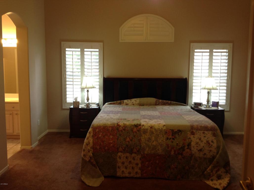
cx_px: 127
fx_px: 256
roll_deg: -0.6
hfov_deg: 52.7
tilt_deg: -6.1
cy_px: 95
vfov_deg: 40.6
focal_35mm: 35
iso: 50
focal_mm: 4.28
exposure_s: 1/15
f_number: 2.4
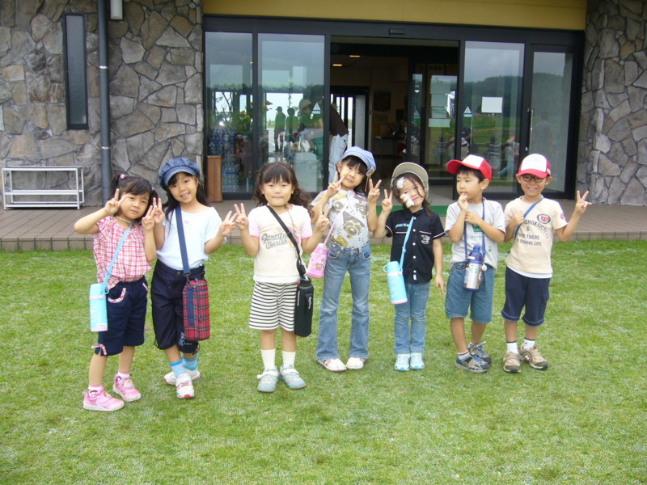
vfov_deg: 40.7
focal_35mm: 35
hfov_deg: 52.6
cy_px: 242
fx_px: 654
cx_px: 324
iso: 80
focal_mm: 5.8
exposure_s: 1/160
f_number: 2.8
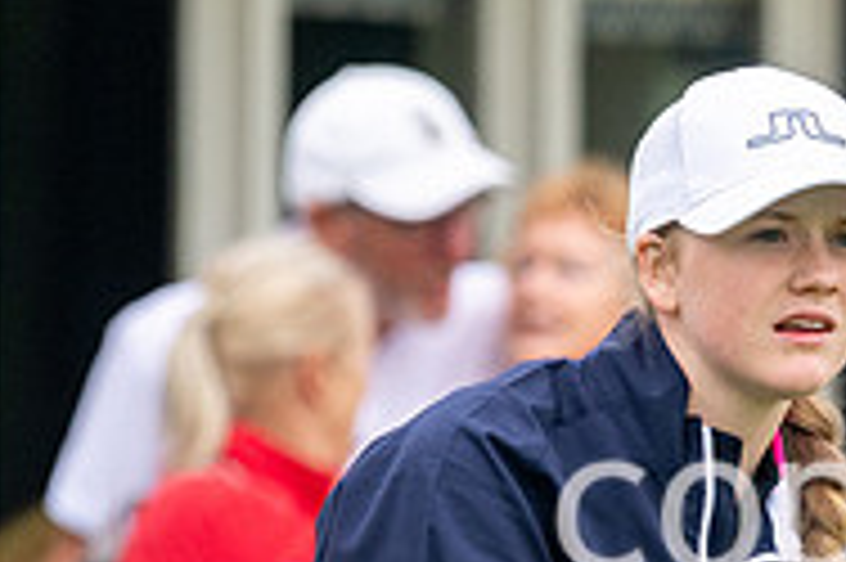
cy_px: 617
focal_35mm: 1669
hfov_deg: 1.2
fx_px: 39186
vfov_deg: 0.8
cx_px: 885
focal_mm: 300
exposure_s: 1/1600
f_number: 5
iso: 400
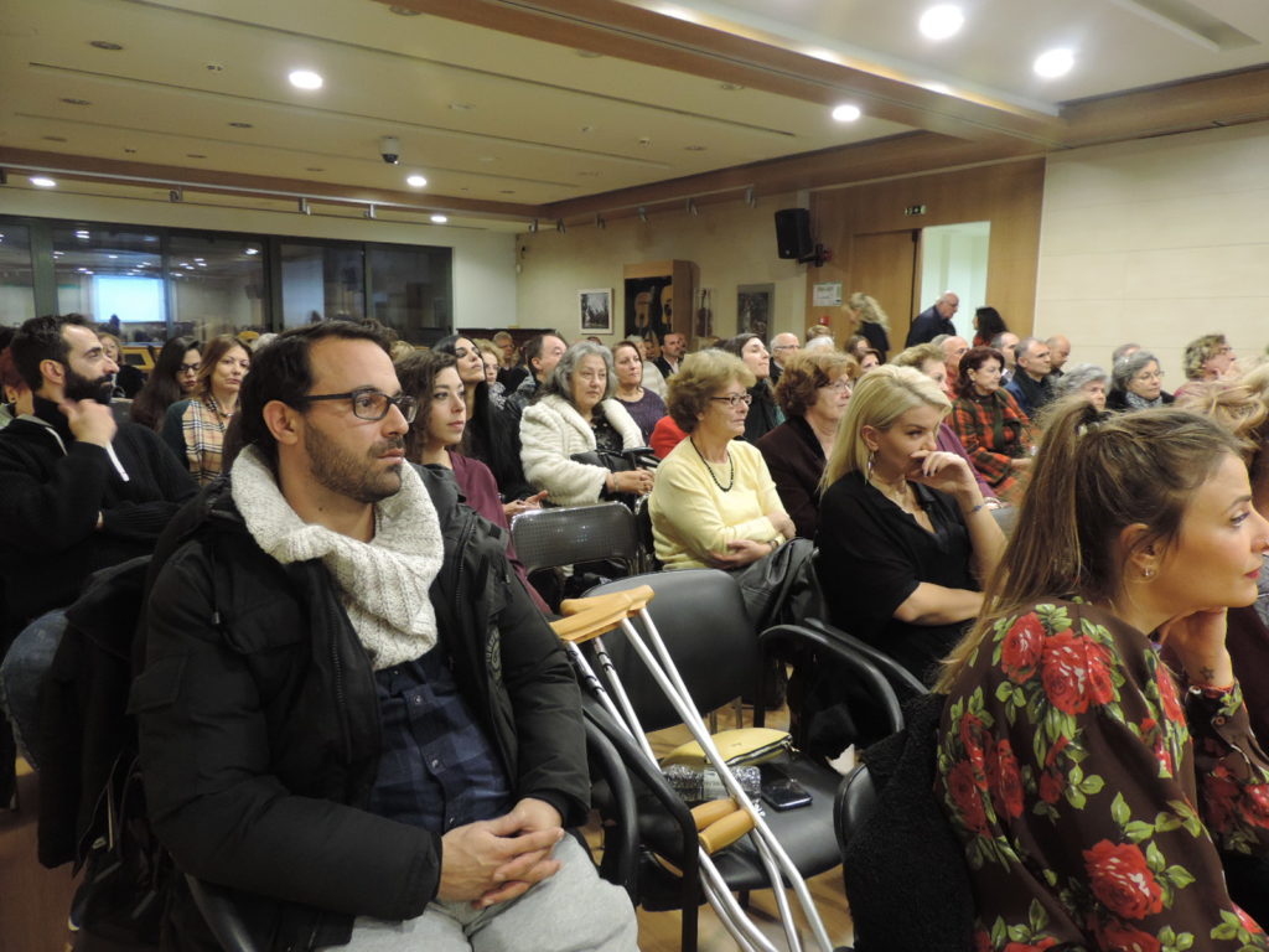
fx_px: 880
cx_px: 634
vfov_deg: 56.8
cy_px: 476
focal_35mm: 24
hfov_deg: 71.6
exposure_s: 1/13
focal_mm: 4.3
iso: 400
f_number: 3
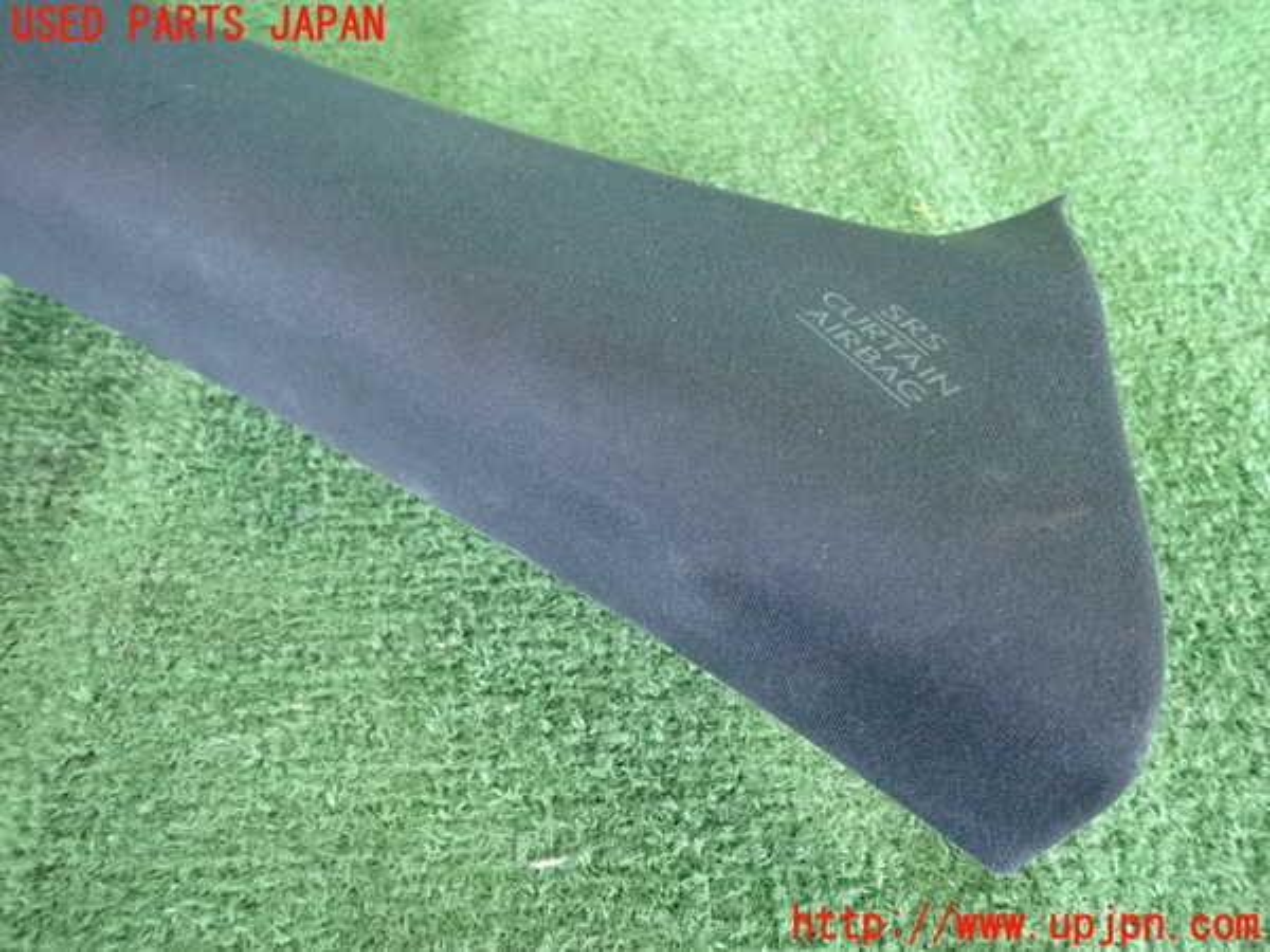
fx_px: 917
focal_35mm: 25
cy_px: 476
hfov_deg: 69.4
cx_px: 635
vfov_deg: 54.9
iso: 1600
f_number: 2
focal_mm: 4.5
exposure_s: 1/125
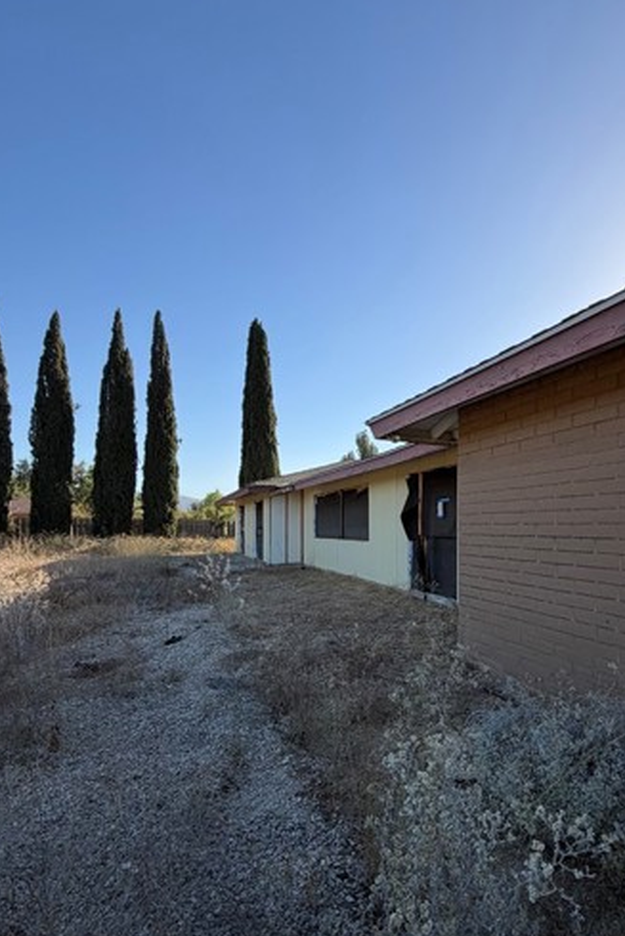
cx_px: 375
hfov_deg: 64.0
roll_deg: -0.3
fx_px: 494
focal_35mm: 19
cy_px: 535
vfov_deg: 86.3
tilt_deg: +1.4
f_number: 2.2
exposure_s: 1/770
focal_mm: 2.22
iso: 40
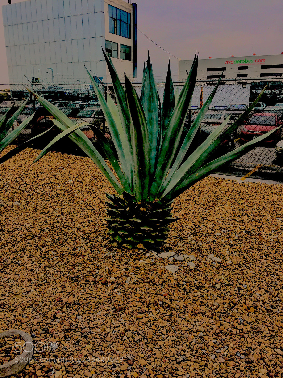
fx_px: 316
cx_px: 142
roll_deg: +0.1
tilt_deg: -14.1
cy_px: 189
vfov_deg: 61.7
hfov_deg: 48.2
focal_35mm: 29
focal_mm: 4.15
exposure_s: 1/898
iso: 32
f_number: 2.2
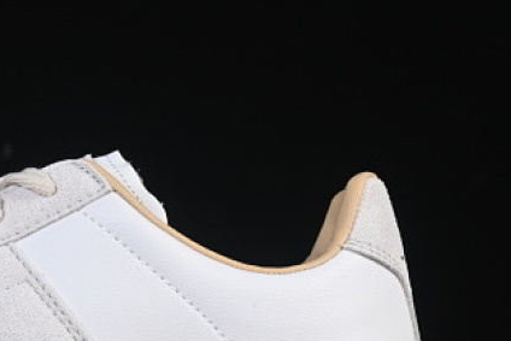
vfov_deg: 7.2
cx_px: -19
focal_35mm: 191
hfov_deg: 10.7
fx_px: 2712
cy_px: 230
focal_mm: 50
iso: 160
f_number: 8
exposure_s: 1/80
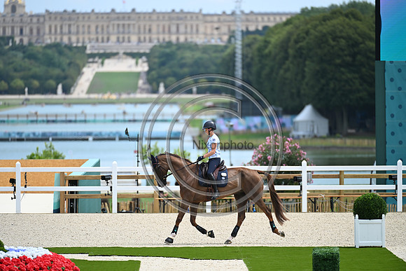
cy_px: 136
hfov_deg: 5.2
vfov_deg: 3.4
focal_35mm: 400
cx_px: 203
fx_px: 4512
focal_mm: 400
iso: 280
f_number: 4
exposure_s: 1/1250
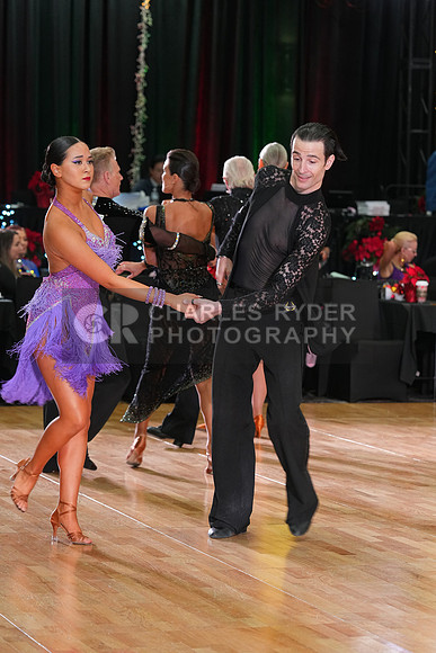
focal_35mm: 120
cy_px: 326
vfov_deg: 17.1
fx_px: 2179
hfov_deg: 11.4
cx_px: 218
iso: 2500
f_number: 4.5
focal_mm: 120
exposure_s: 1/200
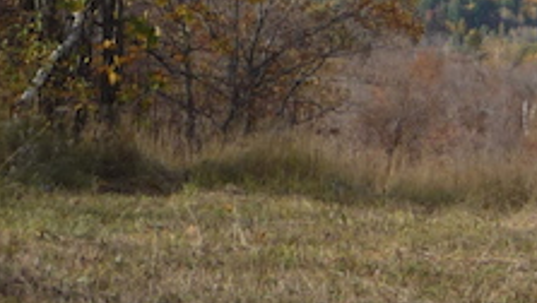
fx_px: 2566
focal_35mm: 180
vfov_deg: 6.7
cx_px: 706
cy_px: -127
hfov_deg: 11.6
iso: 100
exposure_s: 1/400
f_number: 4
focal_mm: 6.3
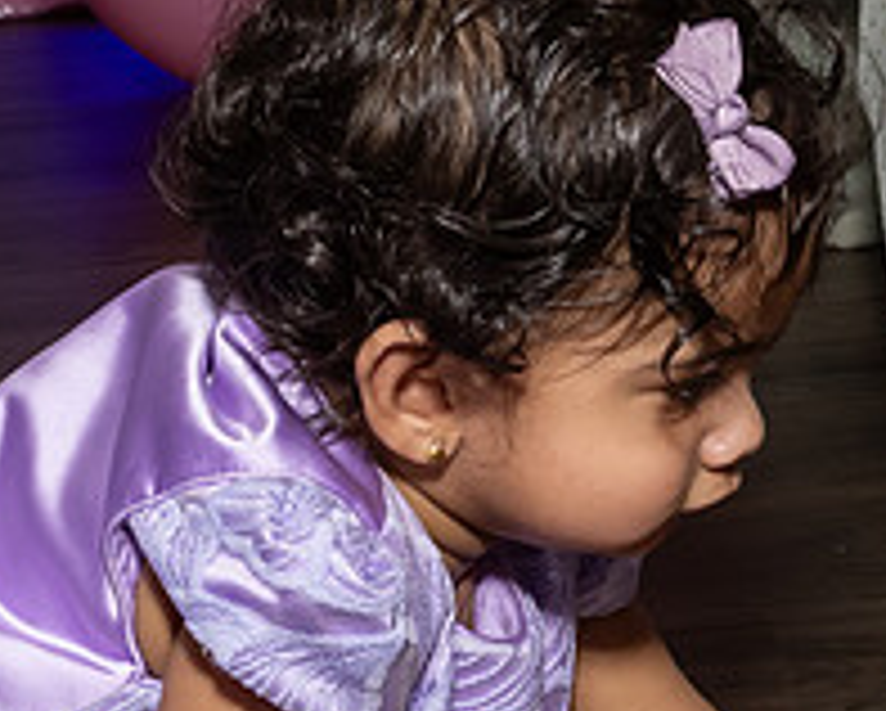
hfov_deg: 13.6
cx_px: 345
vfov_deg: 10.9
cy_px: 735
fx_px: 3701
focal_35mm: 141
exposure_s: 1/250
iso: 640
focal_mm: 23
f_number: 8
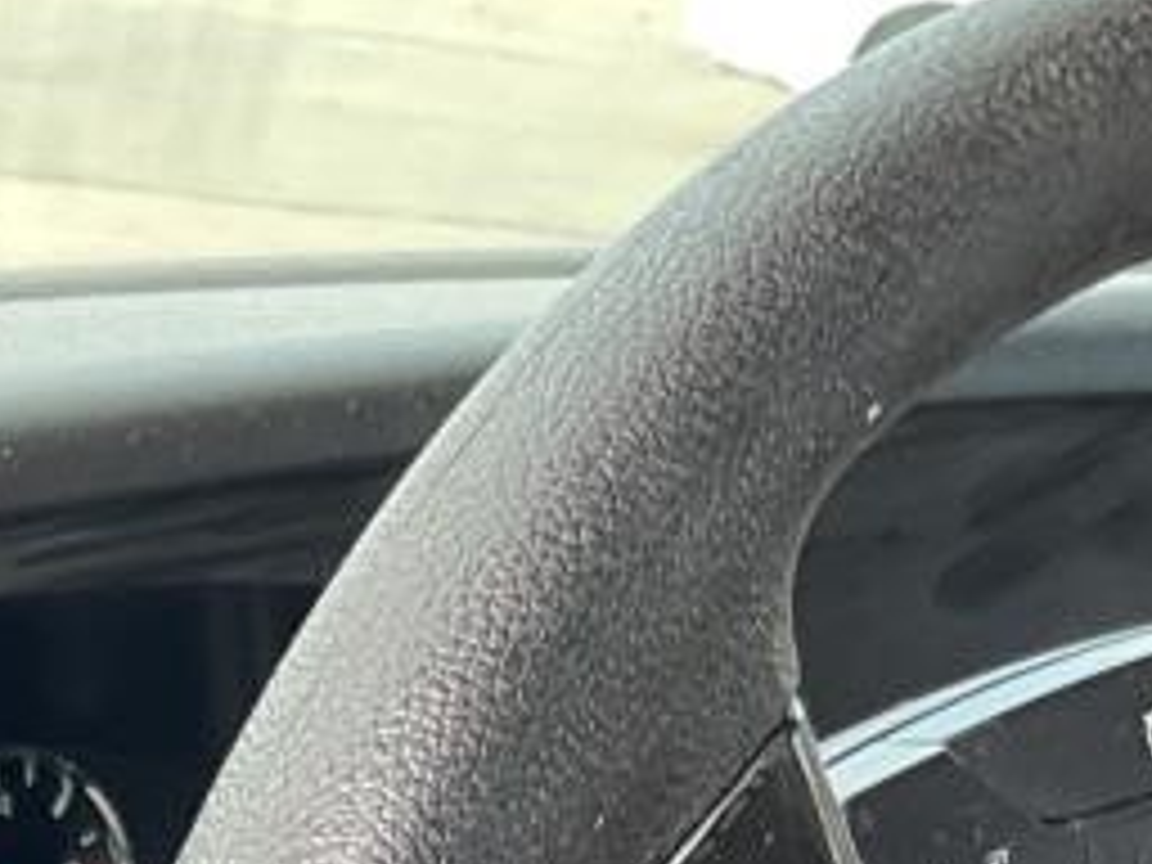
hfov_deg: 13.1
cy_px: 1832
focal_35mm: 145
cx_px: -414
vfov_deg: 9.4
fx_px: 4826
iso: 40
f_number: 1.8
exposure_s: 1/120
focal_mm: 3
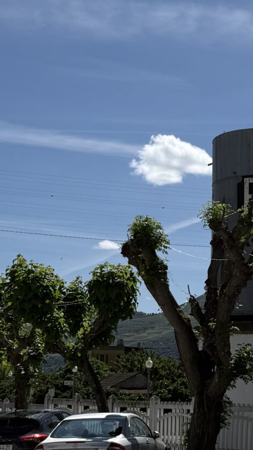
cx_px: 276
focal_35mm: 81
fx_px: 965
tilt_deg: +10.7
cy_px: 194
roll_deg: -1.1
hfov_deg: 14.6
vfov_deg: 26.2
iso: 80
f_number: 1.78
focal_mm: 6.76
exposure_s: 1/10309
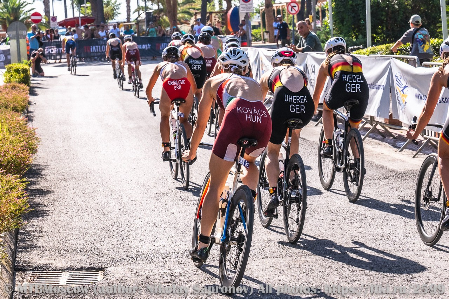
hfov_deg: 18.4
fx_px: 1384
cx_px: 224
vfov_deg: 12.3
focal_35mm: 111
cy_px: 150
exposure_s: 1/2000
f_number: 7.1
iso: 640
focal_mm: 74
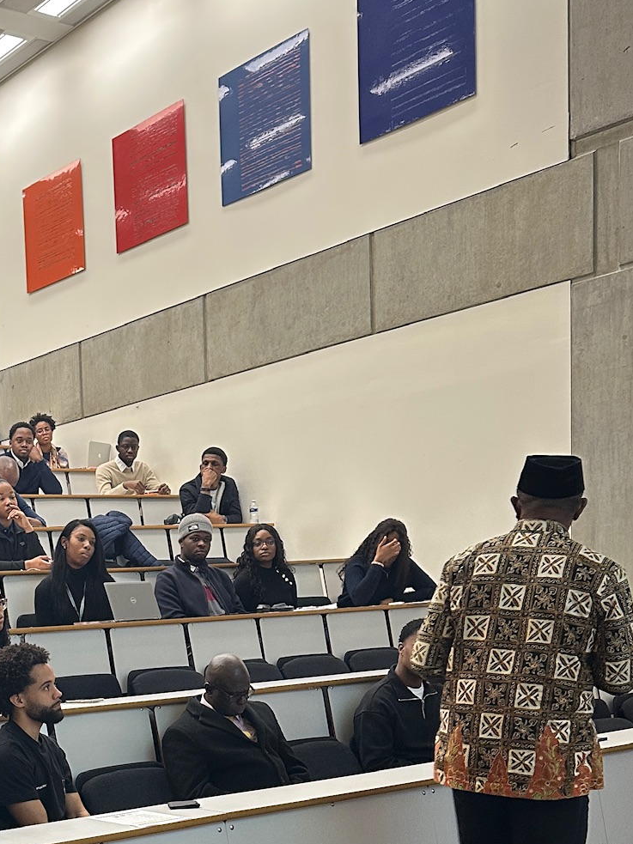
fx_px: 1219
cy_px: 761
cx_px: 47
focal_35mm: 50
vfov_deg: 35.9
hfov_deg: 27.9
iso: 250
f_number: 1.78
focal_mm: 6.86
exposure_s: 1/50
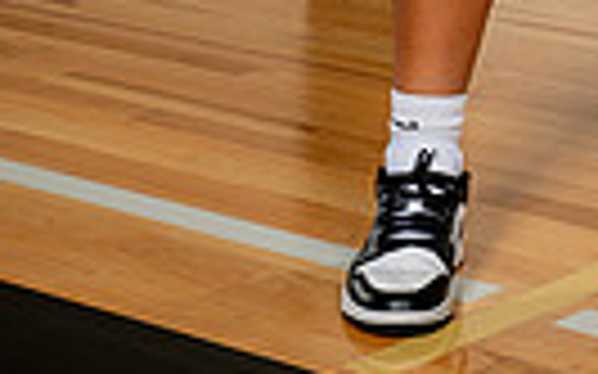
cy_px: -581
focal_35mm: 159
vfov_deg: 7.6
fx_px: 2590
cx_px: 656
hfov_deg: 12.9
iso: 250
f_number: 8
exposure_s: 1/500
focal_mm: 46
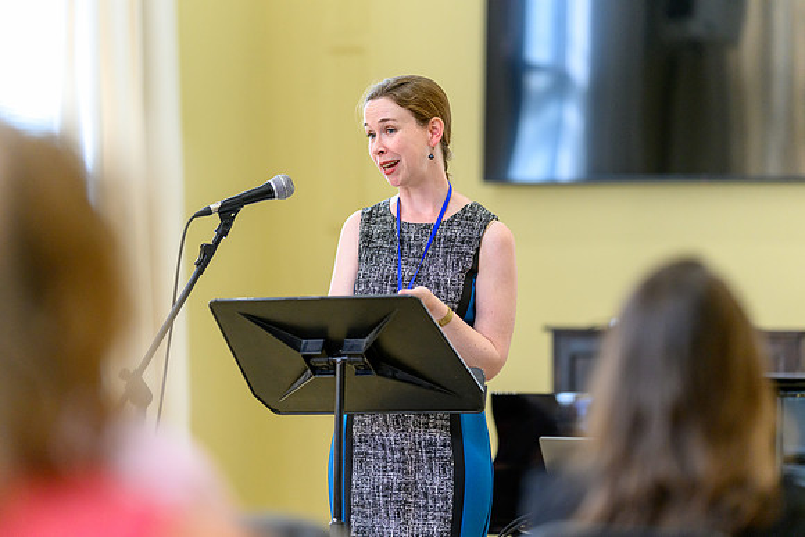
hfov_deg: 14.9
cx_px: 402
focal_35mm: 137
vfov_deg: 10.0
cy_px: 268
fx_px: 3075
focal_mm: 135
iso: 2200
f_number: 1.8
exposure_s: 1/640
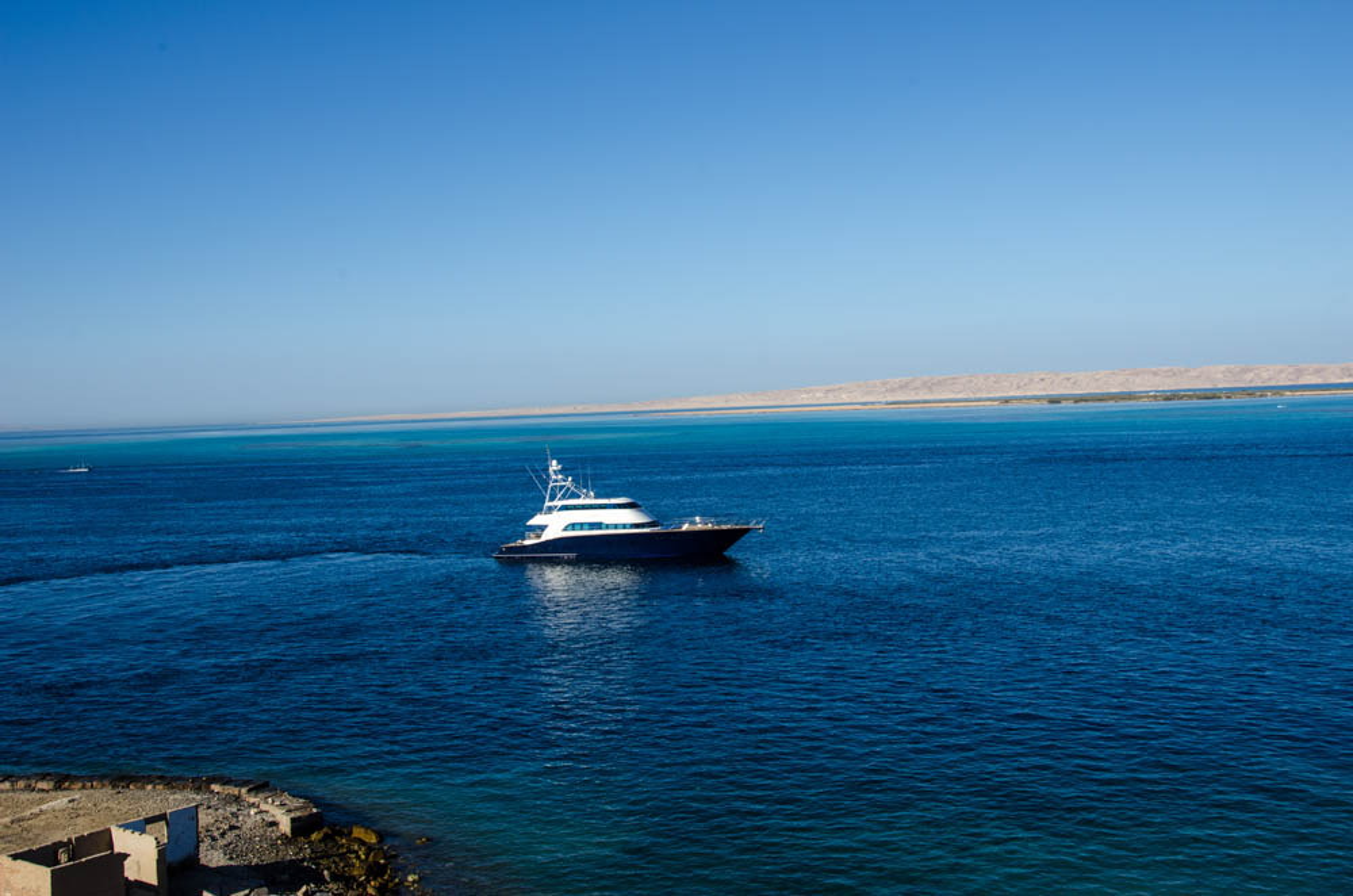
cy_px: 448
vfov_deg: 34.1
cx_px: 676
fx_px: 1462
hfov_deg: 49.6
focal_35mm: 39
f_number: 16
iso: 100
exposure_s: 1/80
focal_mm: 26
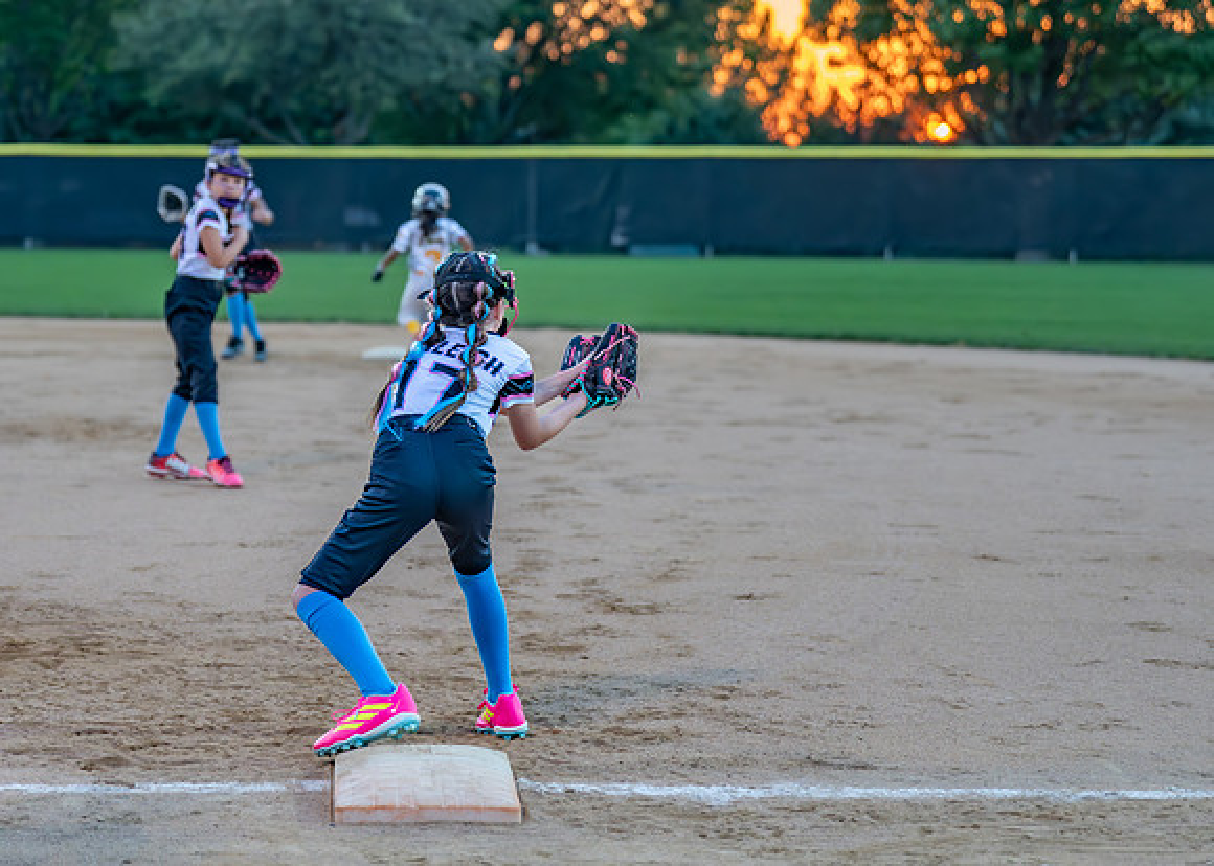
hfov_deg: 18.3
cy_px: 370
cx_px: 426
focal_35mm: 109
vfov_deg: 13.1
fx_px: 3766
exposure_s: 1/1000
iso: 2000
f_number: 2.8
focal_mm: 79
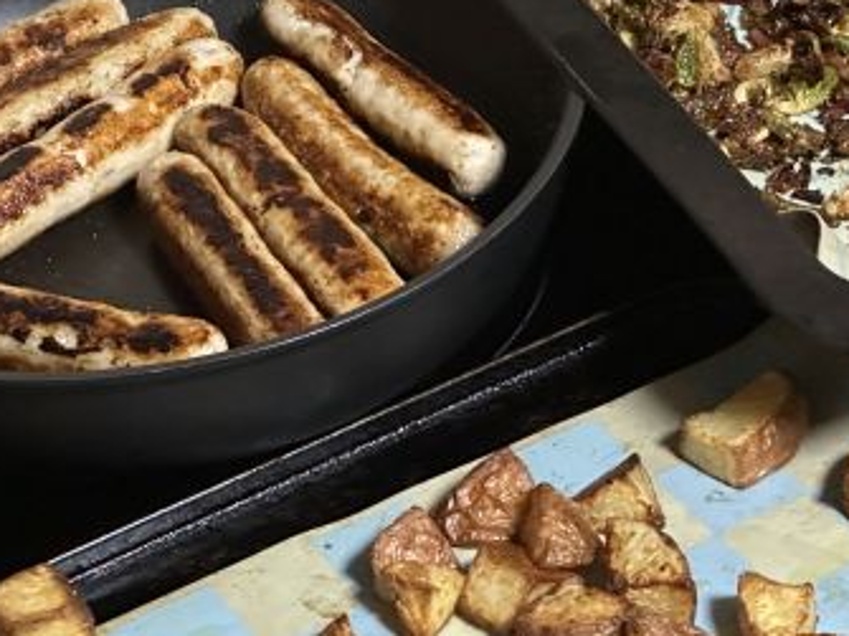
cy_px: 236
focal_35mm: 138
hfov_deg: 14.3
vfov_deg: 10.7
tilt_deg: -36.2
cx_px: 542
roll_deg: +2.8
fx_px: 3383
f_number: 2.8
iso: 1250
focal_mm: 9
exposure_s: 1/34
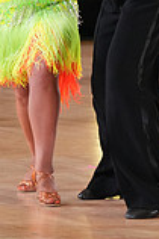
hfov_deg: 3.6
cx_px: 63
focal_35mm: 386
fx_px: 2563
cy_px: -62
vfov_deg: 5.3
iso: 4000
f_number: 4
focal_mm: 105
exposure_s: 1/500
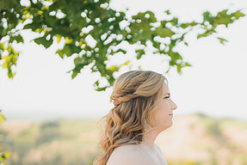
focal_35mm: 101
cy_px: 141
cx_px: 242
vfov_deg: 13.5
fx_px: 694
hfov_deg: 19.6
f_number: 1.2
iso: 50
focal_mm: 50
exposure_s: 1/1600
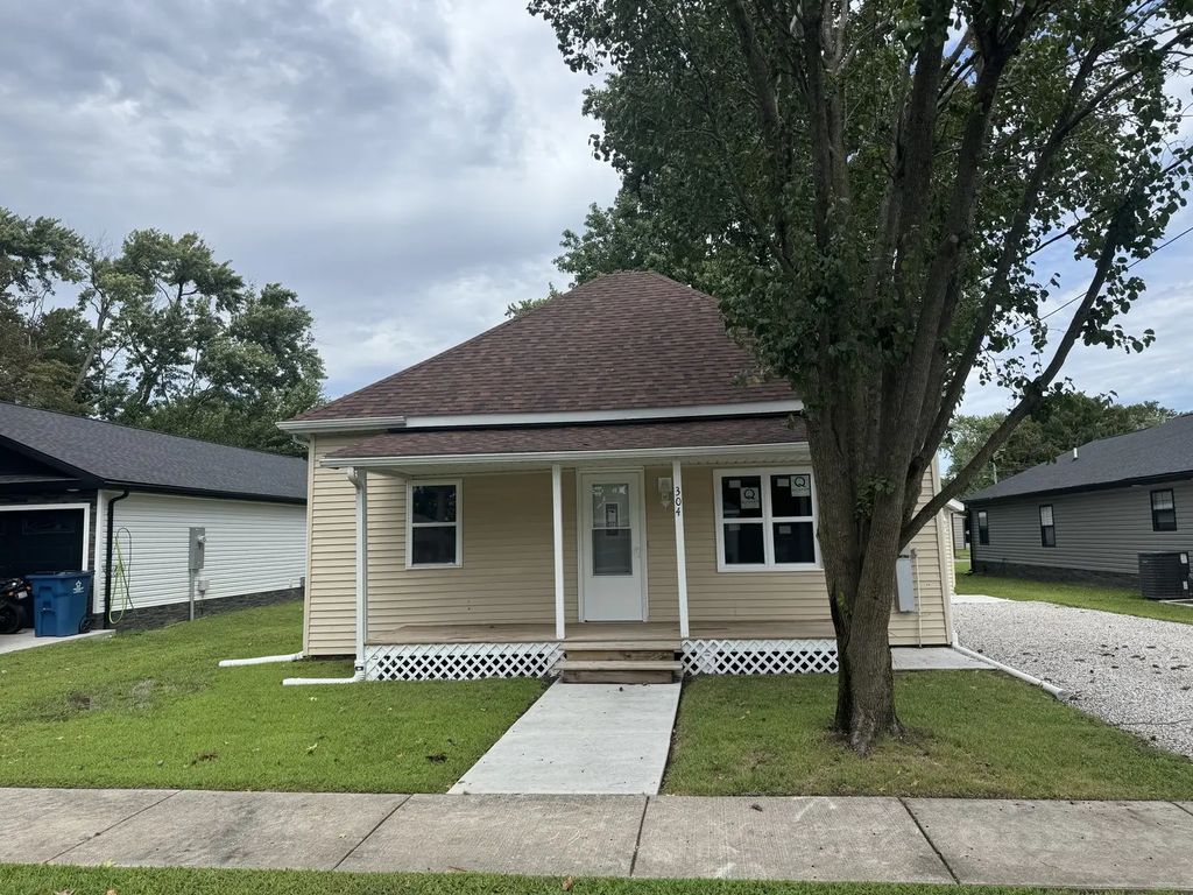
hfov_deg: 71.6
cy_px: 448
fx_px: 827
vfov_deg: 56.8
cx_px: 596
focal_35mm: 24
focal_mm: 6.76
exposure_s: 1/3802
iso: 80
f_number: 1.78
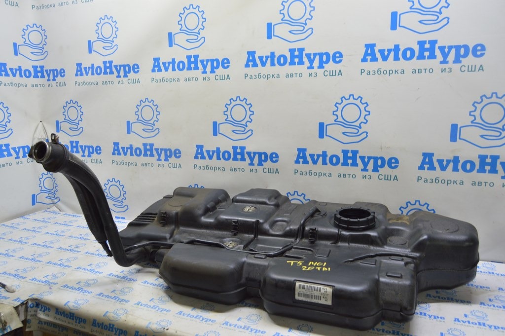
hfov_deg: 67.4
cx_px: 252
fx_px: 378
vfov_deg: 47.9
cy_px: 168
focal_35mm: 27
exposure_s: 1/20
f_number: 5.6
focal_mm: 18
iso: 400
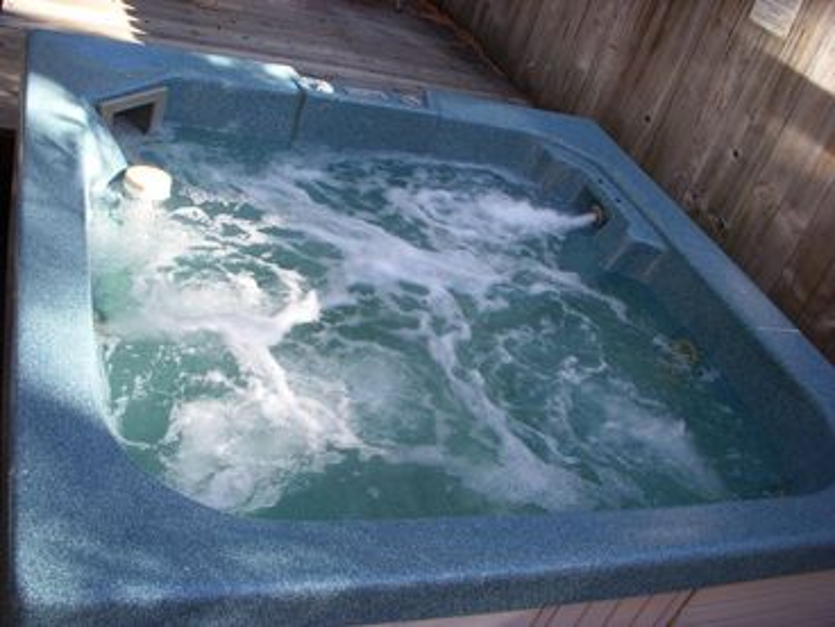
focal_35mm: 38
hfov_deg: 49.0
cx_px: 418
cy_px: 314
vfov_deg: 37.7
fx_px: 917
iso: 100
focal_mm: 6.3
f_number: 3.3
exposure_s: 1/50
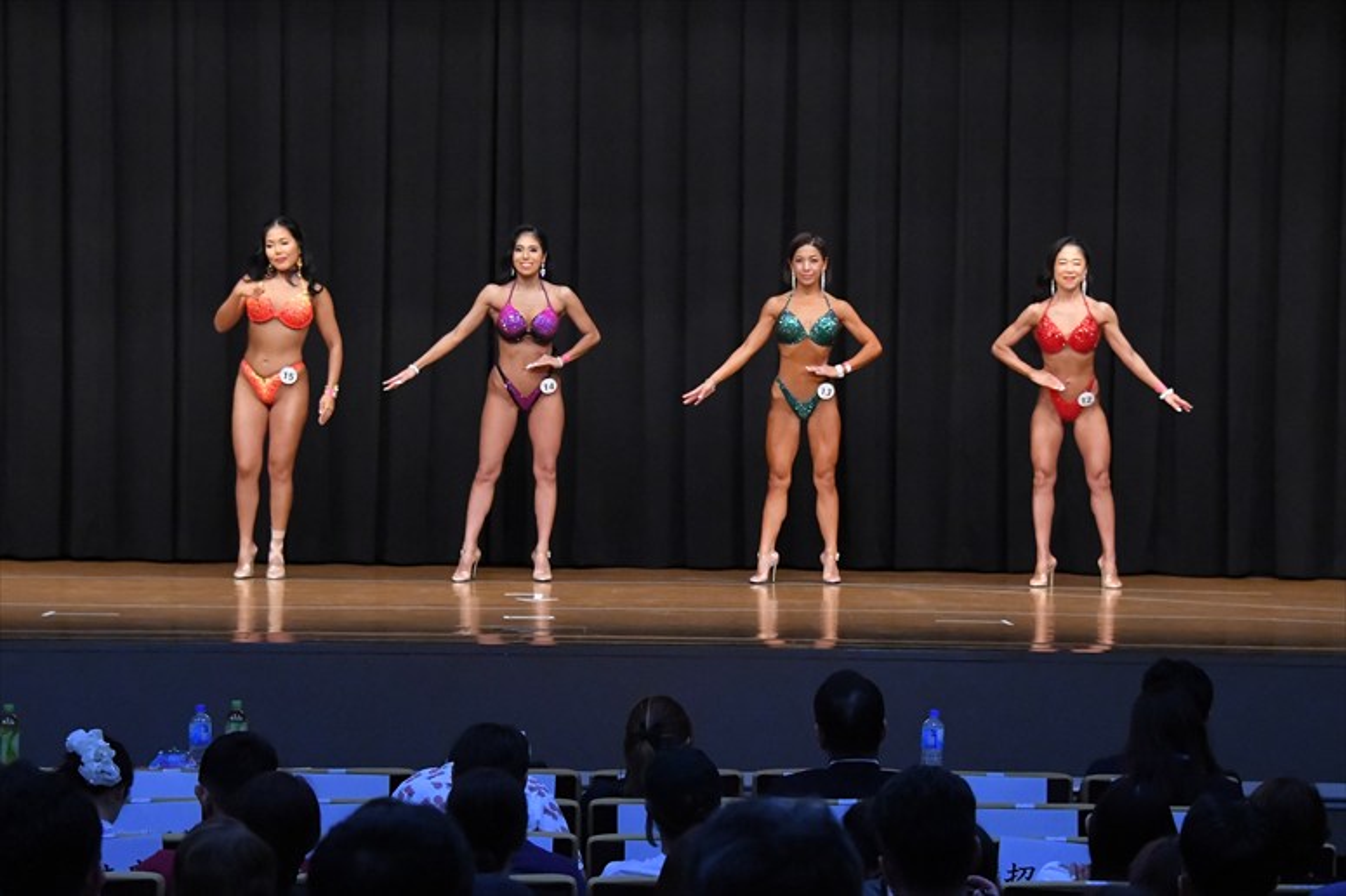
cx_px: 673
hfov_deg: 16.7
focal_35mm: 123
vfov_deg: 11.1
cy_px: 448
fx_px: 4597
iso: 8000
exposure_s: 1/400
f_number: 5.6
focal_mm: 82
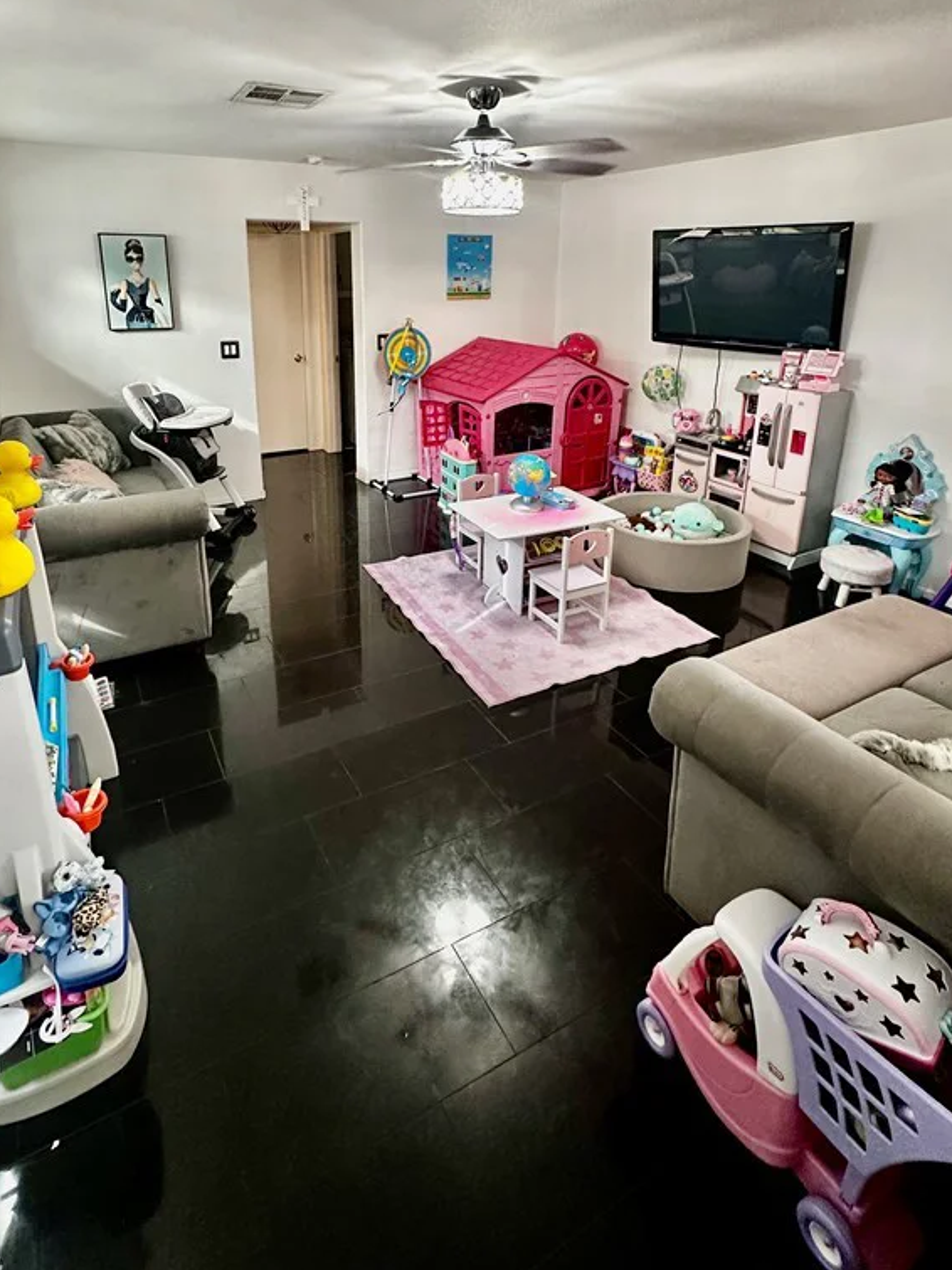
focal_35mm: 19
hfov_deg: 68.5
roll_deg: -1.5
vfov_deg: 82.8
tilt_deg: -15.7
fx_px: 697
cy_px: 463
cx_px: 422
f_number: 2.2
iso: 250
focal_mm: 2.22
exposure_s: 1/60
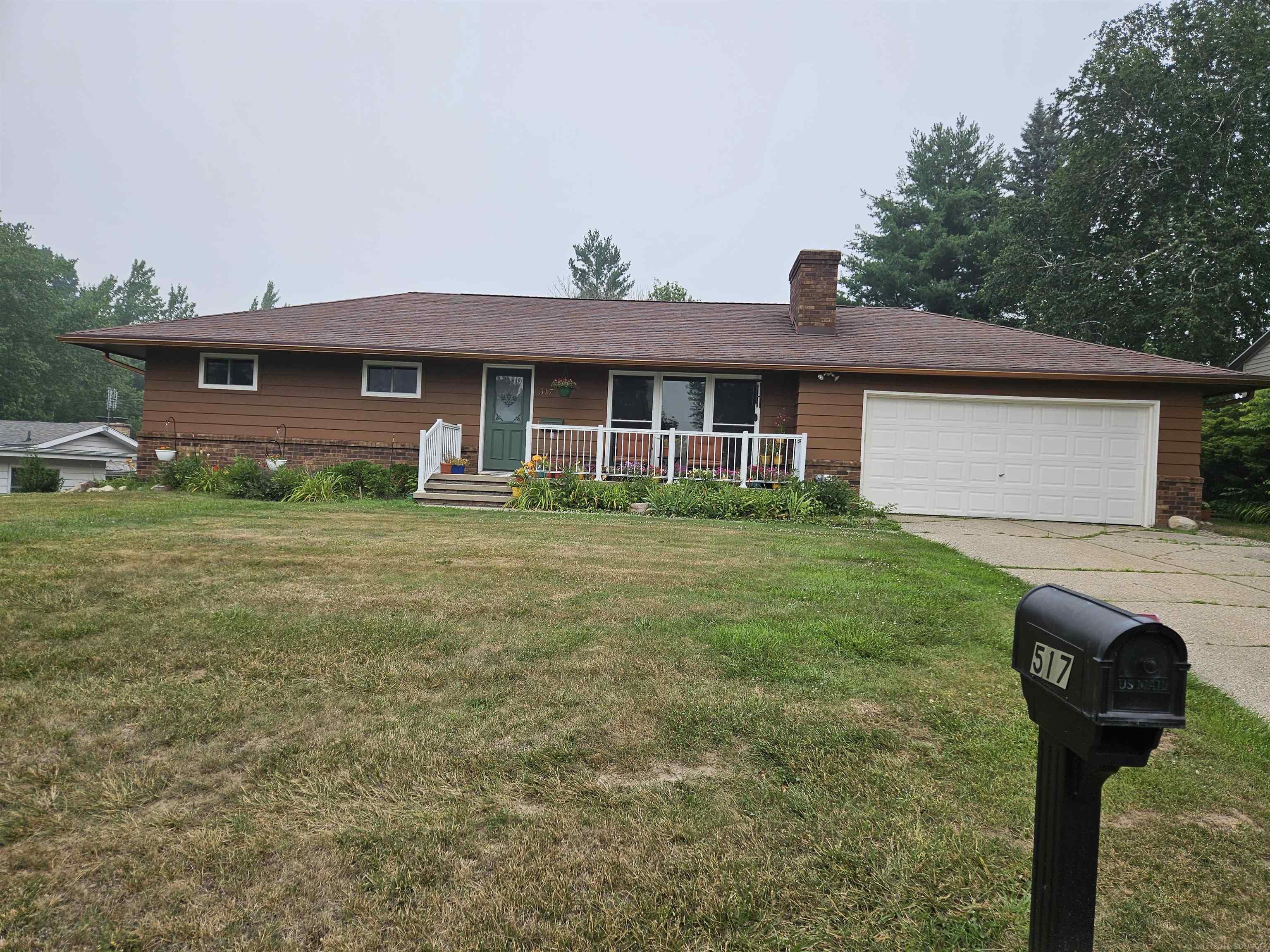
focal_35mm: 23
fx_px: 844
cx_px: 635
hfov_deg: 73.9
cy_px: 476
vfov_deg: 58.9
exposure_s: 1/1597
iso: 25
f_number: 1.8
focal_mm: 5.4
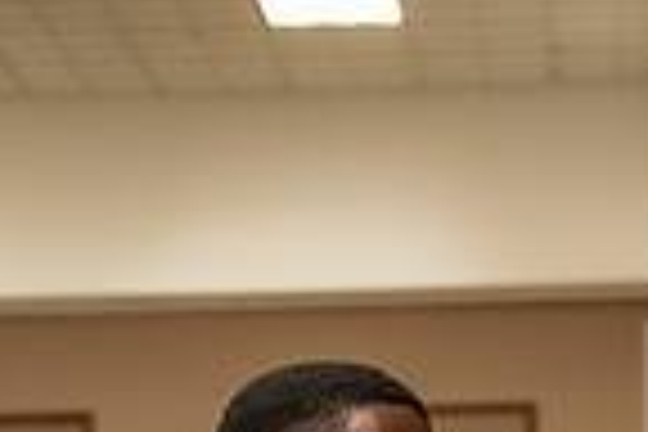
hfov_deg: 10.2
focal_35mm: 201
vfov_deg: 6.6
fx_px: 3618
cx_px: 508
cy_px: 866
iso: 2500
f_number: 3.2
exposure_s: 1/200
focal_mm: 50
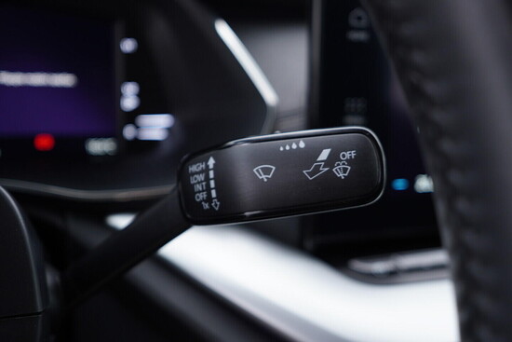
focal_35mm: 36
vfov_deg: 36.9
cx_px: 256
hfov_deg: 53.1
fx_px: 512
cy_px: 171
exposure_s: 1/40
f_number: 2.8
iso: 200
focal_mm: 24
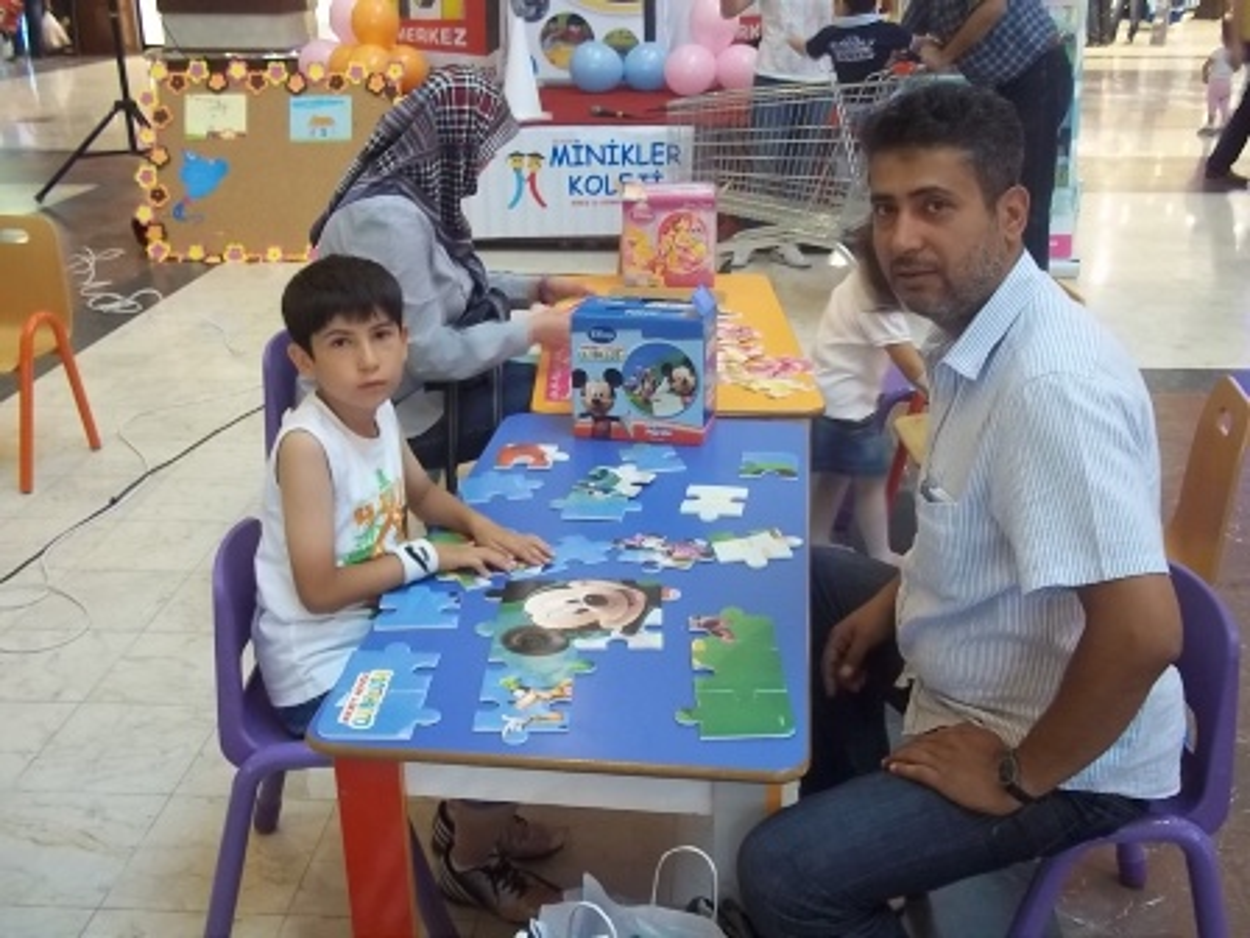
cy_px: 469
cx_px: 625
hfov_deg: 51.4
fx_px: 1300
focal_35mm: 36
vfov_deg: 39.7
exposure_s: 1/8
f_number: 3.1
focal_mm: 6.5
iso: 160
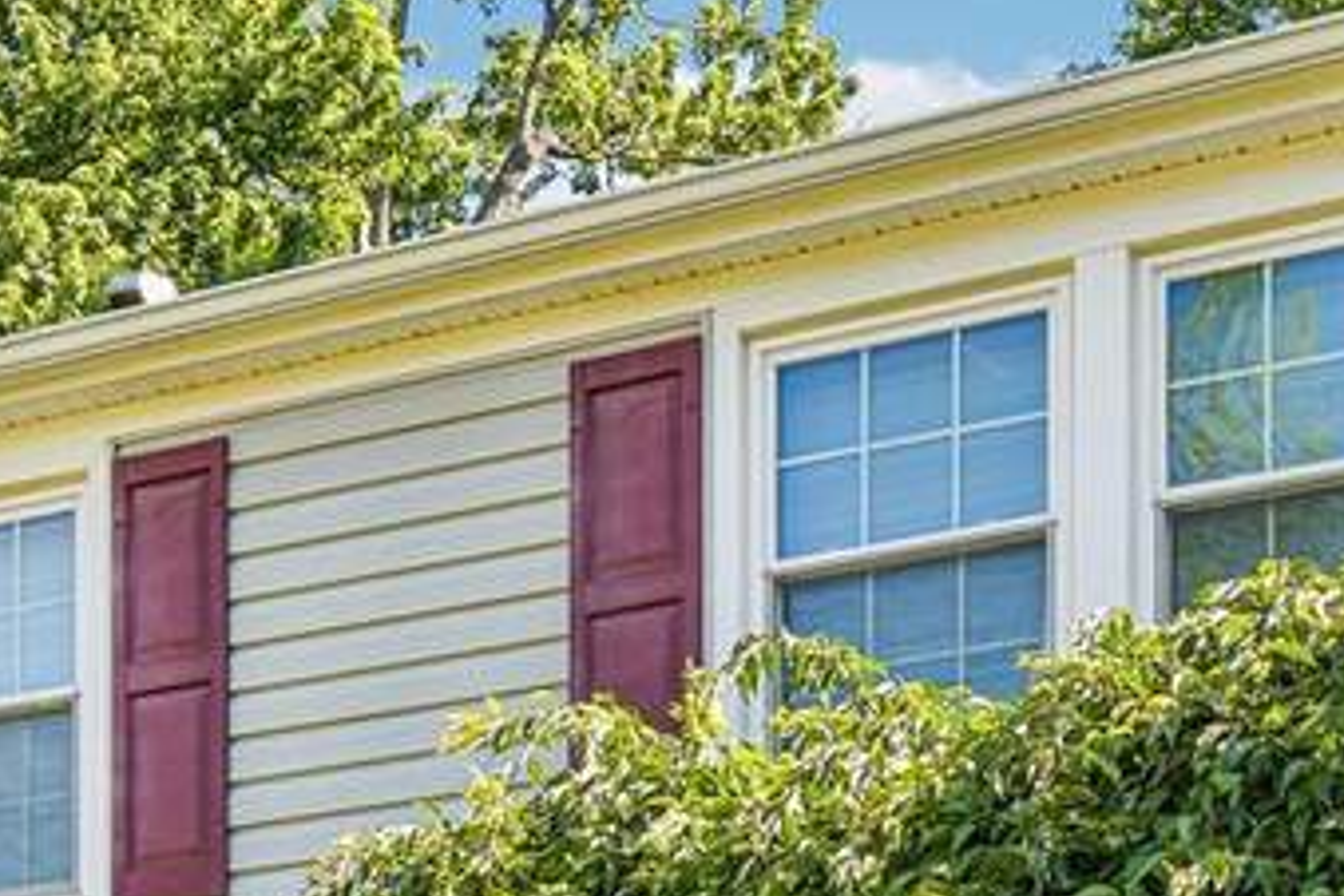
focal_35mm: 83
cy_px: 1092
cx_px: 464
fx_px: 3098
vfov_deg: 15.8
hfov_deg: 24.4
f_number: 8
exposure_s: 1/40
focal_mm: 22
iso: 100
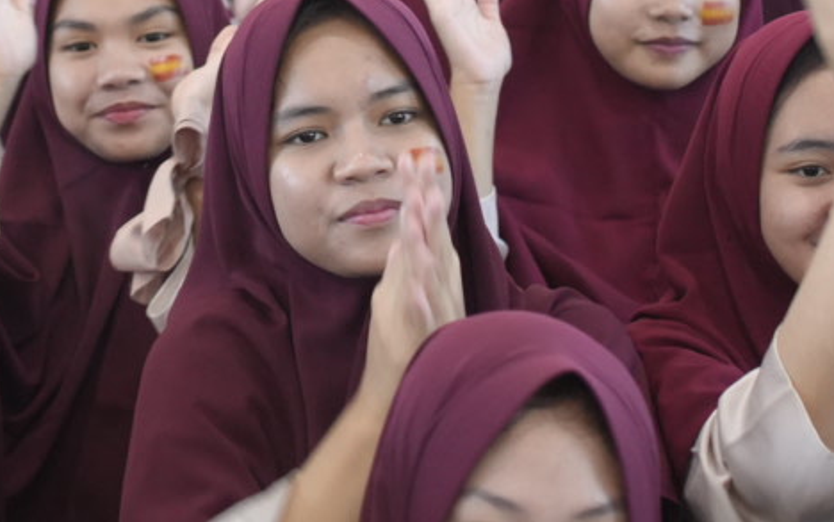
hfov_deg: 11.9
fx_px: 4002
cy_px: -125
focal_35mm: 176
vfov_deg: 7.4
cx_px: 189
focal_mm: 50
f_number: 3.2
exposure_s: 1/200
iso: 3200
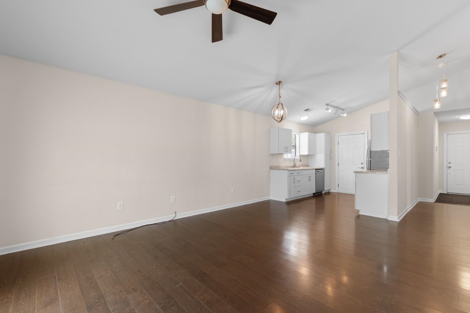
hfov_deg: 100.4
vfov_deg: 77.3
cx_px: 235
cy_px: 156
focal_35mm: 15
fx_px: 196
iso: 100
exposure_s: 1/5
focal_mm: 10
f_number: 4.5
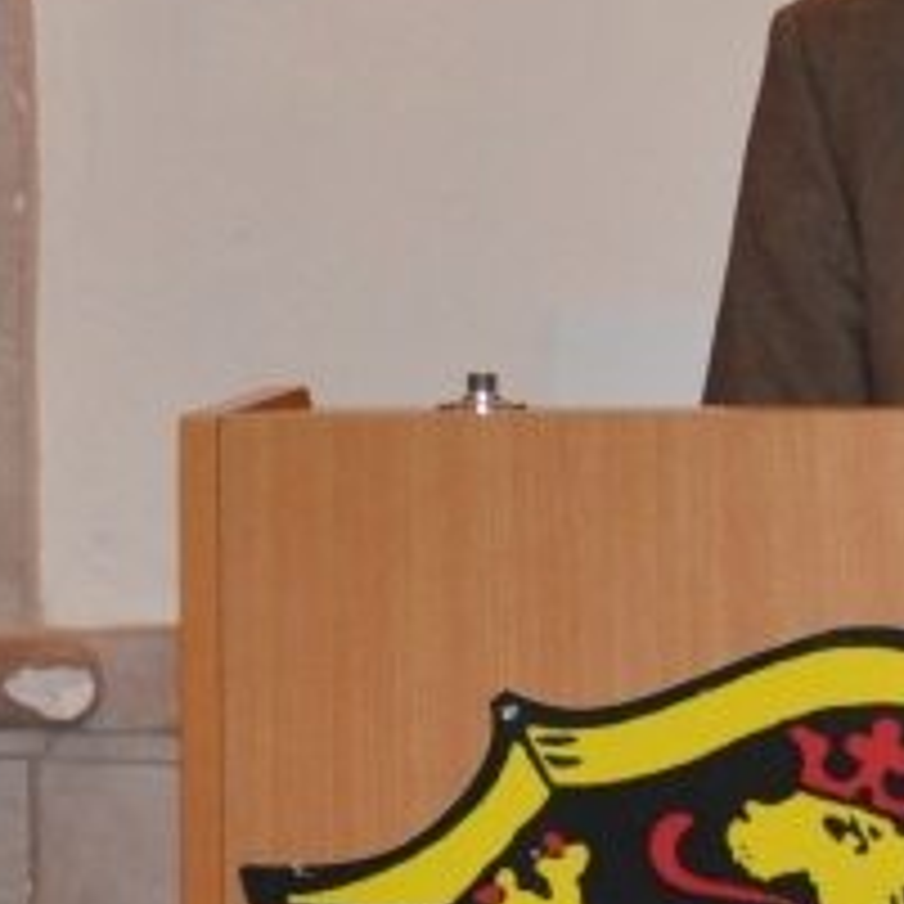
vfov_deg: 5.2
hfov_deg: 5.2
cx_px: 1196
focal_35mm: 338
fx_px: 9986
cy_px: -193
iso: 800
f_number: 5
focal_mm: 52
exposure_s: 1/60
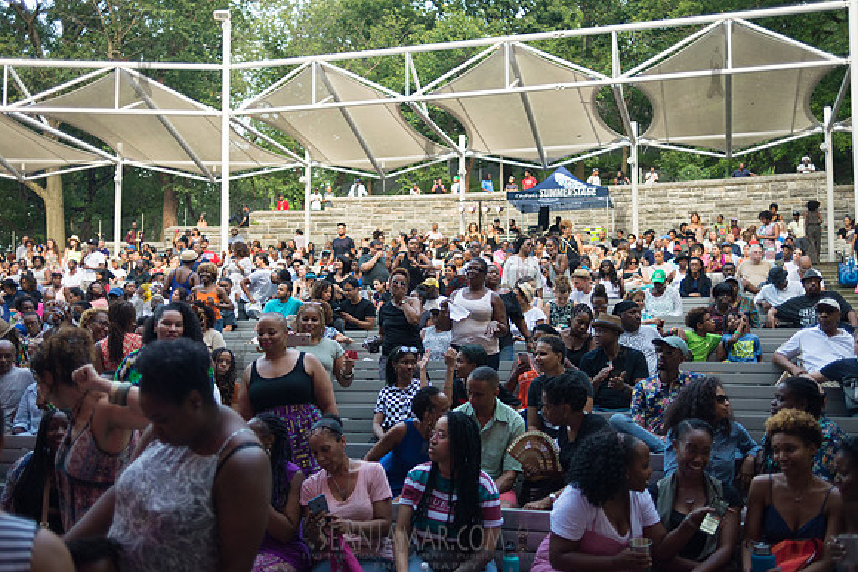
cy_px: 286
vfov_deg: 37.9
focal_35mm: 35
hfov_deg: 54.4
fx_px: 834
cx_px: 429
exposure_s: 1/1250
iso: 1250
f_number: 2
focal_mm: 35
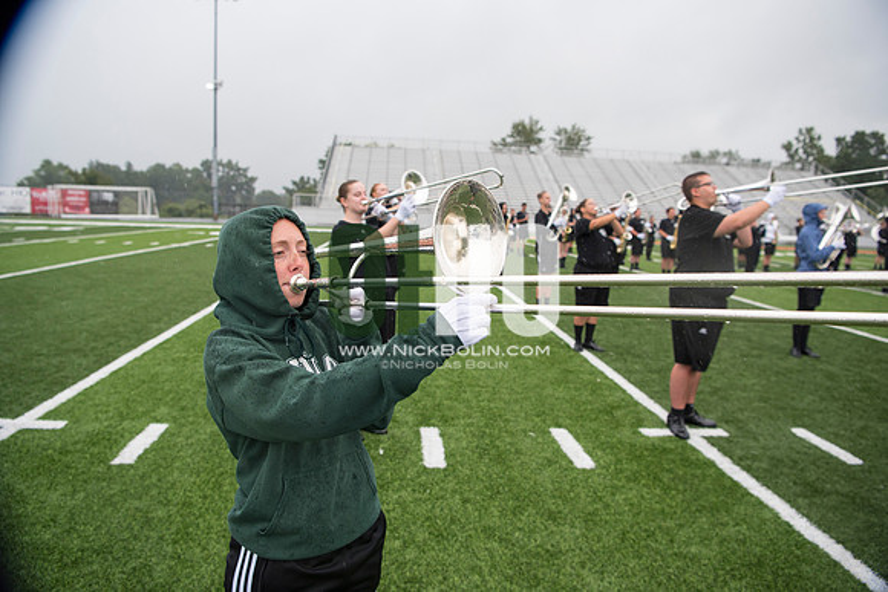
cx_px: 444
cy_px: 296
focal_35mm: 24
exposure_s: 1/800
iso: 400
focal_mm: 24
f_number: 4
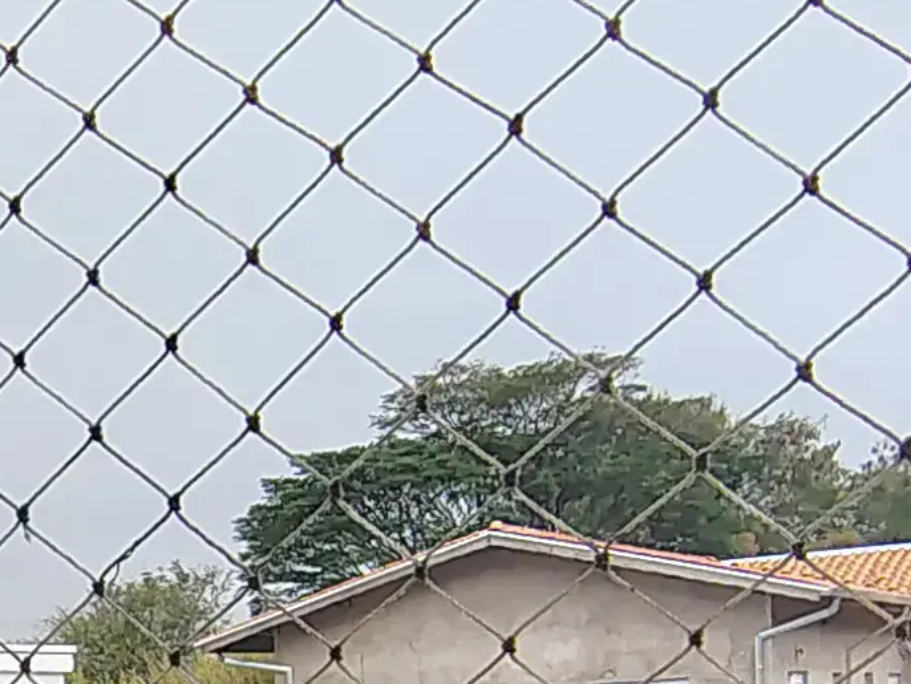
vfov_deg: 14.2
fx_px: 2554
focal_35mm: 97
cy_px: 1057
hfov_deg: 18.3
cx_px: -405
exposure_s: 1/120
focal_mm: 2.13
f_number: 2.2
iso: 131
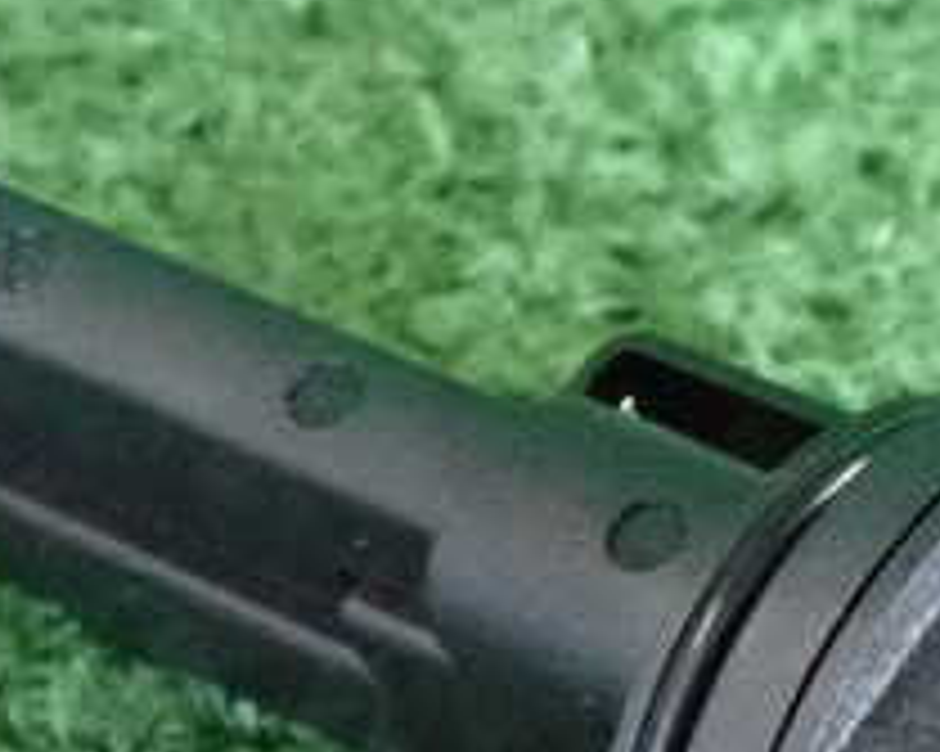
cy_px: 653
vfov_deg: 5.5
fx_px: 7786
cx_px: 783
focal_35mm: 280
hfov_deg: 6.9
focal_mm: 18
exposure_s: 1/125
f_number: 4.9
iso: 5000
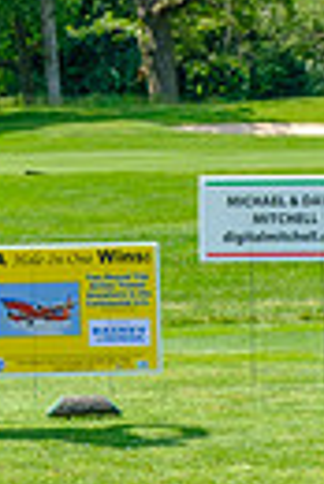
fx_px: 3204
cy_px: 93
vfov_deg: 8.6
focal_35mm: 238
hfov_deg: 5.8
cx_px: -63
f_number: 5
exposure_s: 1/500
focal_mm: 46.3
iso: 200
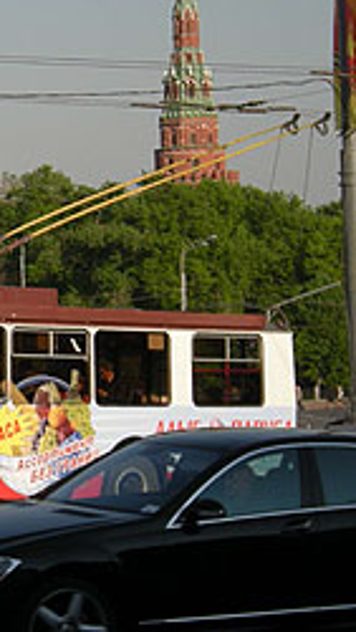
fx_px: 2562
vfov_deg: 14.0
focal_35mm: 153
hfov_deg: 7.8
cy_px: 273
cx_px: -141
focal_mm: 13
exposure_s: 1/391
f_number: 4.8
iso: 64
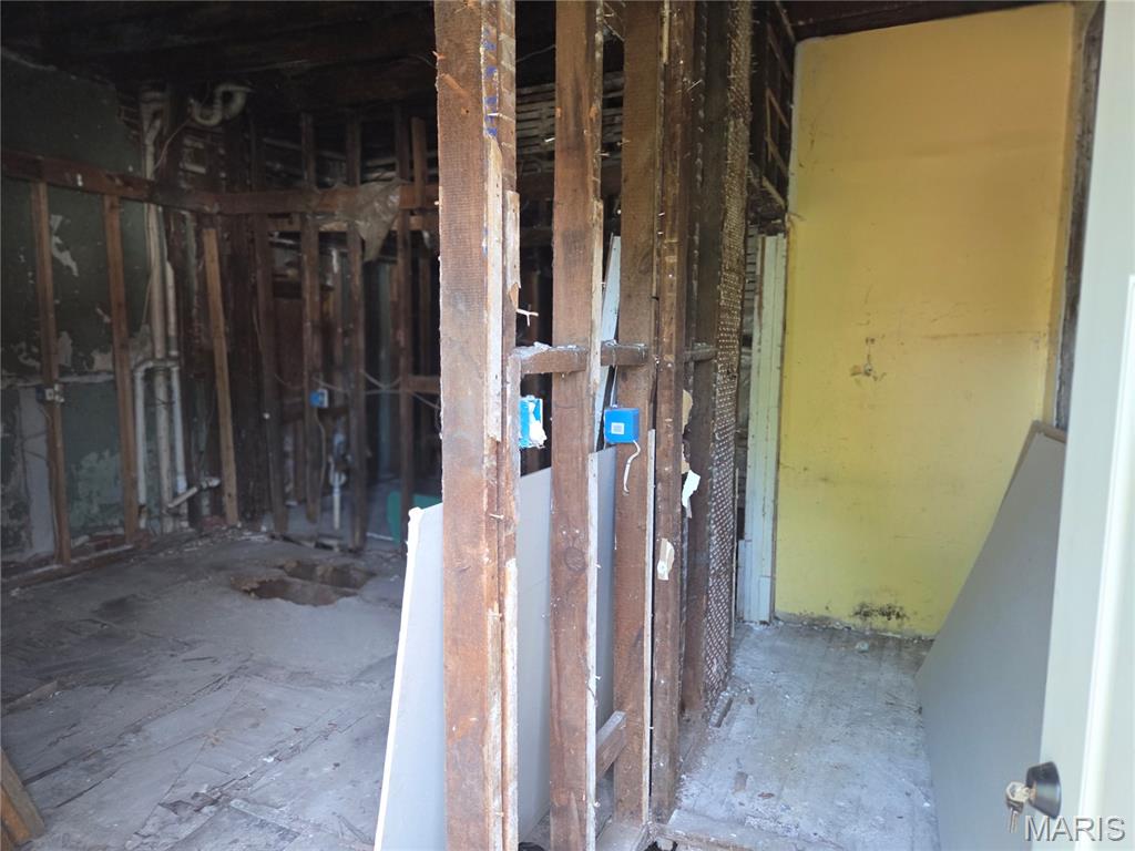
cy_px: 426
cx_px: 568
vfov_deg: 58.9
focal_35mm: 23
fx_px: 754
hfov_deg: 73.9
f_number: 1.8
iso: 500
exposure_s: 1/240
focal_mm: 5.4
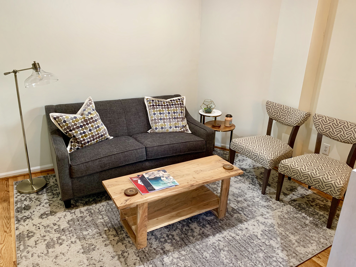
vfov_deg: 53.1
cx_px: 178
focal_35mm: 26
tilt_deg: -20.5
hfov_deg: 67.3
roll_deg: -0.9
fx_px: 267
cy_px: 134
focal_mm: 4.25
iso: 160
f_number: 1.8
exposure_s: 1/60
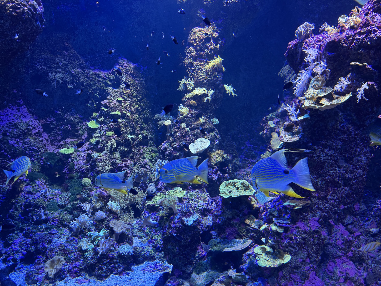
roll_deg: -0.6
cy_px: 143
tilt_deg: -3.4
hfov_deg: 71.6
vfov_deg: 56.8
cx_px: 190
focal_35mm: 24
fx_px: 264
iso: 125
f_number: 1.78
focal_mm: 6.76
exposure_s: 1/50
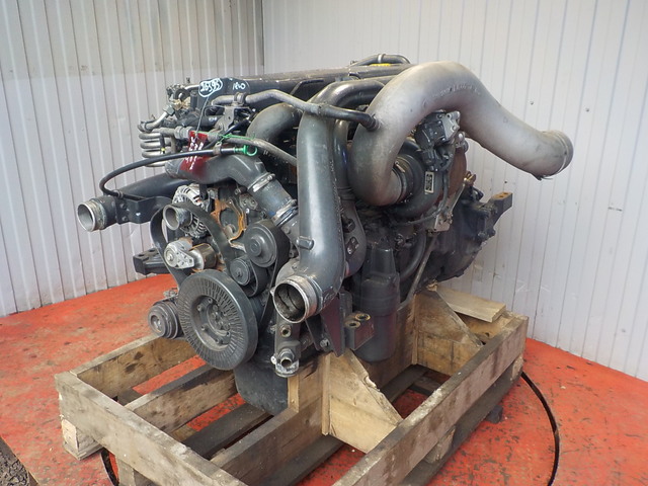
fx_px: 562
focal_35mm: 30
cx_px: 324
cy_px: 243
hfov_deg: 60.0
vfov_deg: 46.8
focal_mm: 4.1
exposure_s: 1/30
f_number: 3.3
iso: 160
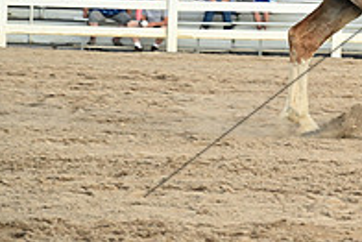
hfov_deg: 6.9
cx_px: 506
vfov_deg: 4.6
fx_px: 2979
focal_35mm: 296
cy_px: -80
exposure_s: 1/516
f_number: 7.1
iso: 640
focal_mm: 100
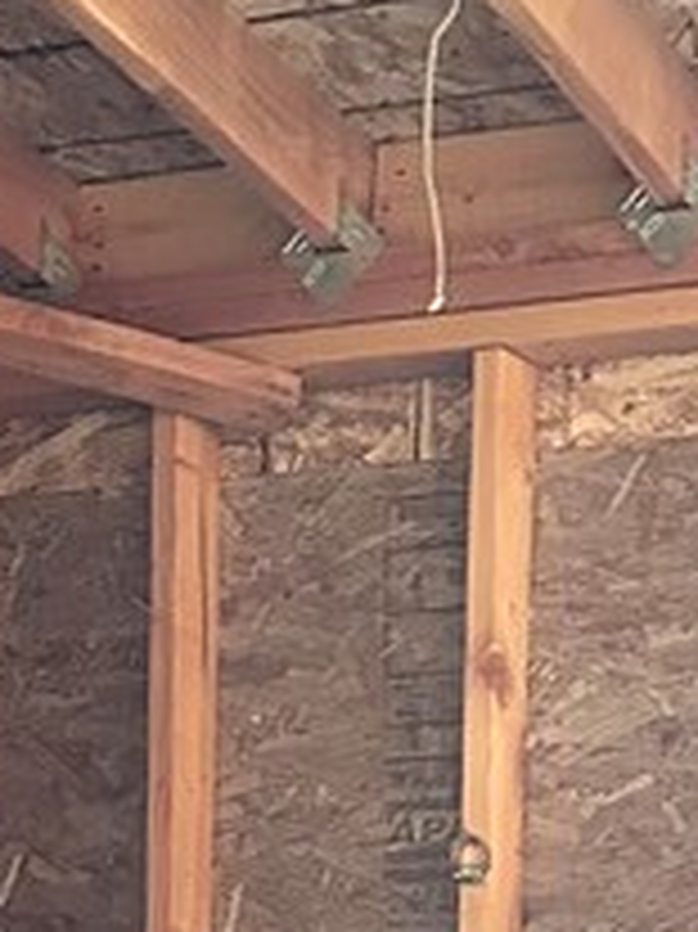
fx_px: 3203
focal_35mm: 119
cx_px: 509
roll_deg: -2.3
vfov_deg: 15.4
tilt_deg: -1.2
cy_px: 1351
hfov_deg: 12.4
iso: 1000
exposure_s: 1/48
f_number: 1.78
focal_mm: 6.86
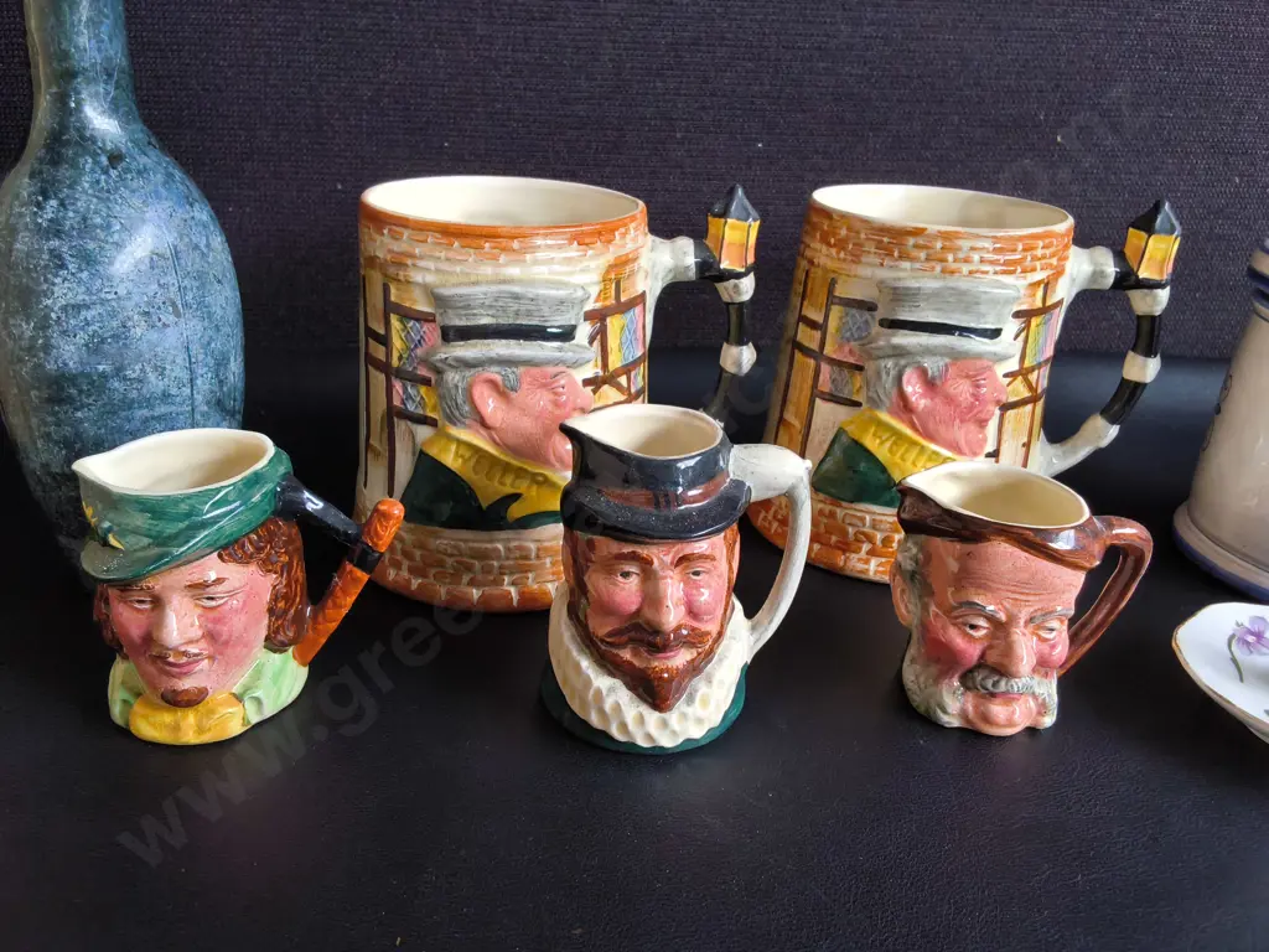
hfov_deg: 65.3
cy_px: 476
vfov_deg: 51.4
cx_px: 634
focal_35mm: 27
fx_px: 990
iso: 100
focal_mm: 2.87
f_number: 2
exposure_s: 1/100
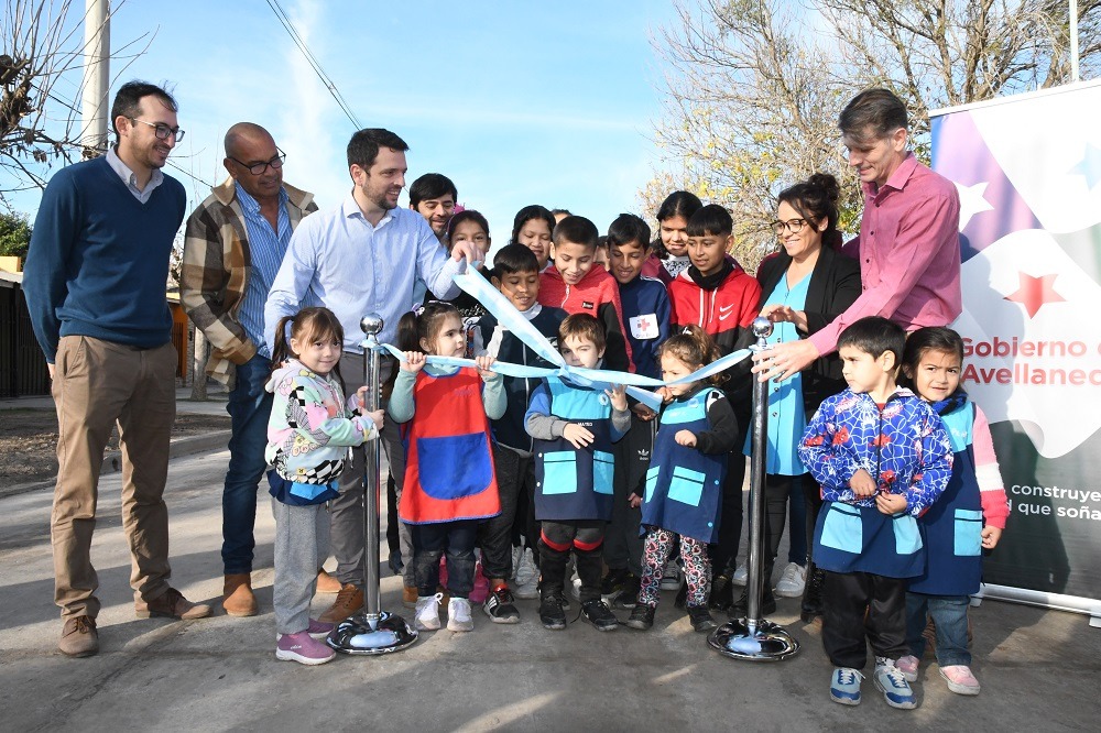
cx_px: 550
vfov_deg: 51.3
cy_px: 366
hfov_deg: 71.5
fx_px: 764
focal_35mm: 25
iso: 2000
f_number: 22
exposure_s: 1/250
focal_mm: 17
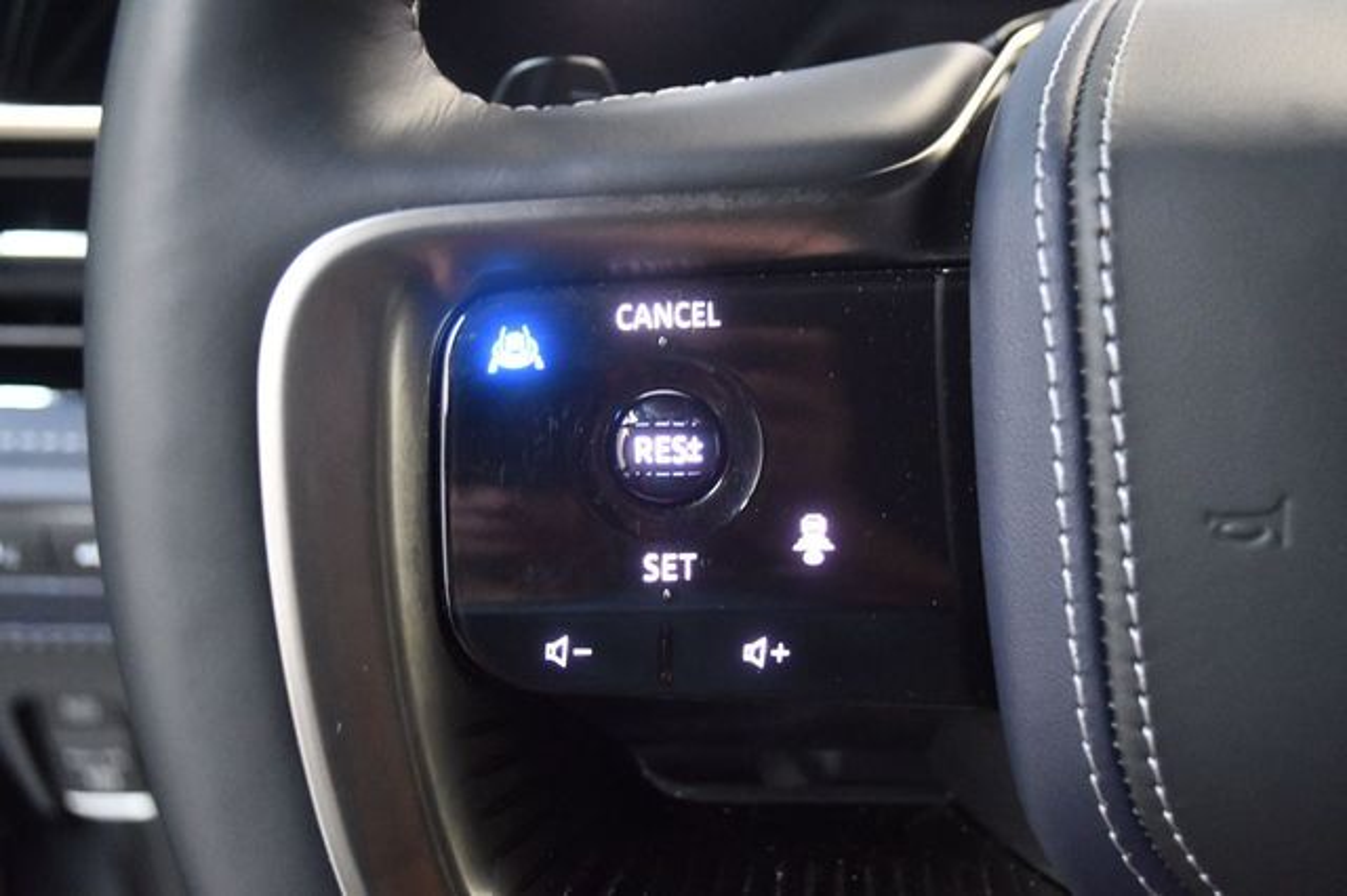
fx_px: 1458
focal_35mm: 39
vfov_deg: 34.2
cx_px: 674
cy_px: 448
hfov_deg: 49.6
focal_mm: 26
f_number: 4.2
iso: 8000
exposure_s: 1/60
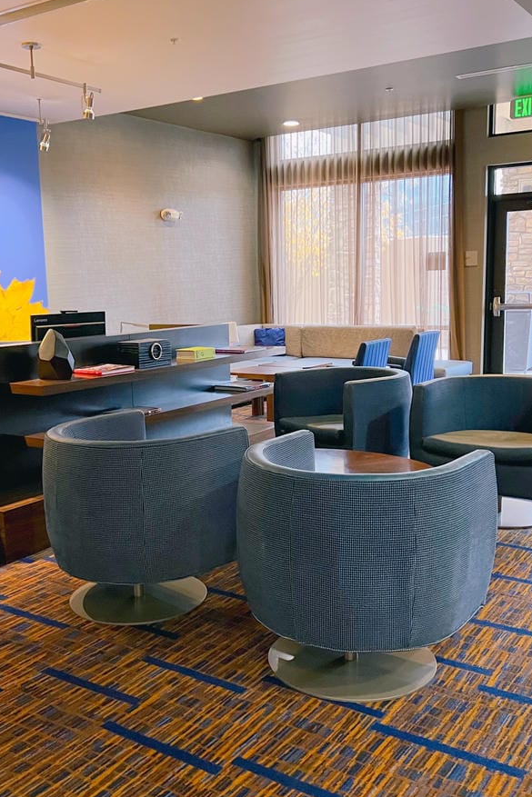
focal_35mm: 37
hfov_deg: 35.9
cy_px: 403
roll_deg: +0.5
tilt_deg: -10.4
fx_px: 820
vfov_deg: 51.9
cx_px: 226
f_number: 1.5
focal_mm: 5.7
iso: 400
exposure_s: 1/60
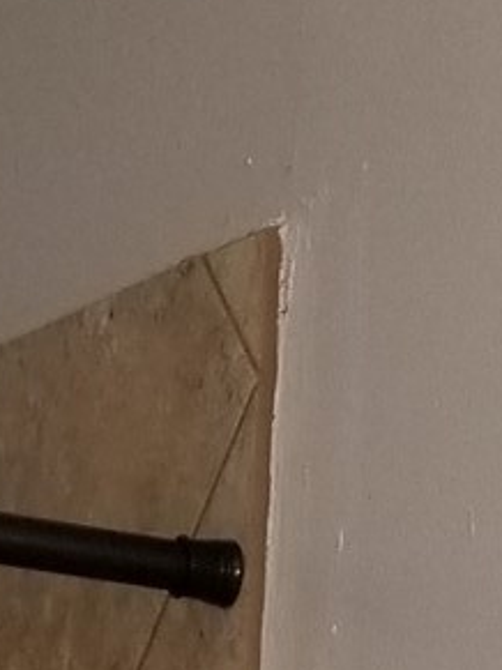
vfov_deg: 8.5
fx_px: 3541
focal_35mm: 183
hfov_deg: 8.1
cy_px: 2213
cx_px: 334
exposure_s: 1/60
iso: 125
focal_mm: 4.25
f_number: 1.7
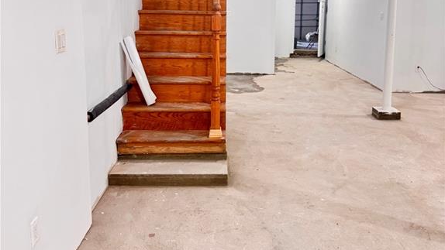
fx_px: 413
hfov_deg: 56.6
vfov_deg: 33.3
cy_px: 72
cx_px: 222
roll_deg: -0.3
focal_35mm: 35
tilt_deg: -8.0
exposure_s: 1/60
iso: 640
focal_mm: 6.76
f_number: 1.78
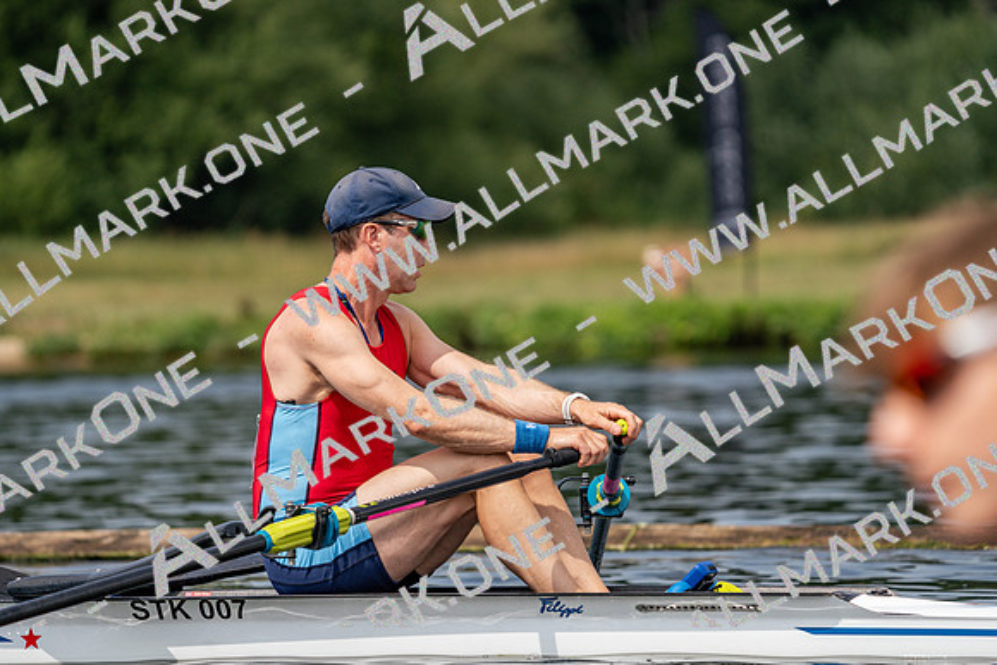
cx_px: 498
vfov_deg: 4.1
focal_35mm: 332
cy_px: 332
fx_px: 9196
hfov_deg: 6.2
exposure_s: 1/1600
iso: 250
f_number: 6.3
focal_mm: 332
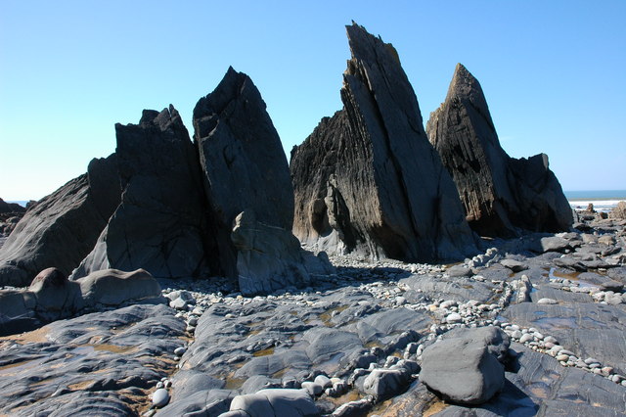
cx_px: 313
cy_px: 208
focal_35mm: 27
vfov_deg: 47.9
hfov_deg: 67.4
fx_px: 469
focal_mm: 18
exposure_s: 1/160
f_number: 10
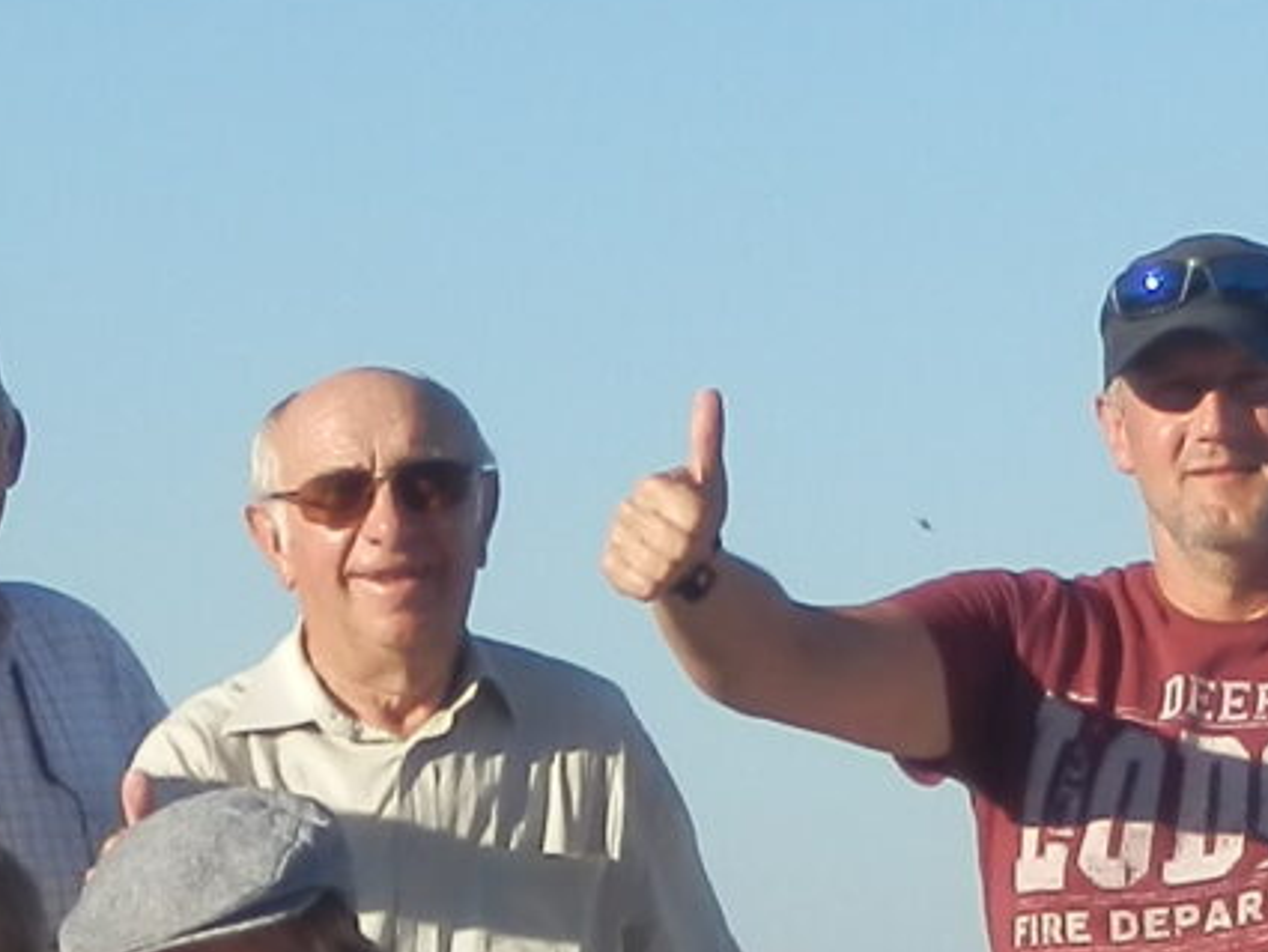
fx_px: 10150
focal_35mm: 277
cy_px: 1817
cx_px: 1146
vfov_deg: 5.3
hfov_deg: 7.1
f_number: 4.2
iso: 80
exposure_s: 1/500
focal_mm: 8.3
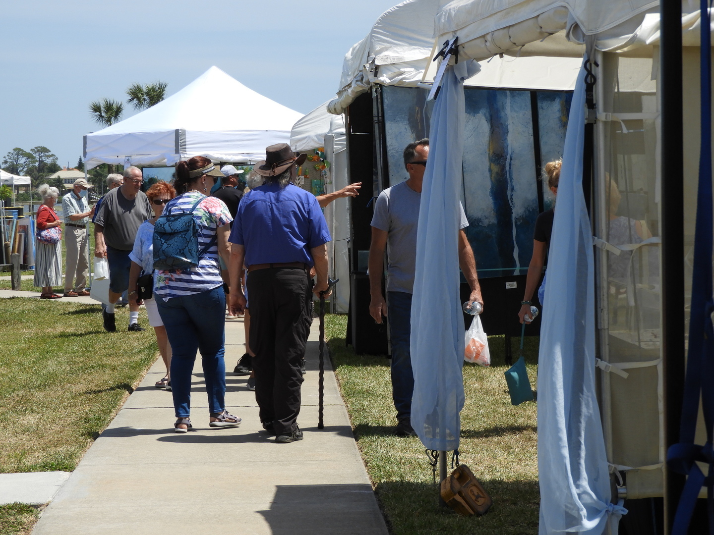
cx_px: 357
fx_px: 2166
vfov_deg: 14.1
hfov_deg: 18.7
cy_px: 268
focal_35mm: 105
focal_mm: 18.8
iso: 100
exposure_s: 1/800
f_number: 4.8
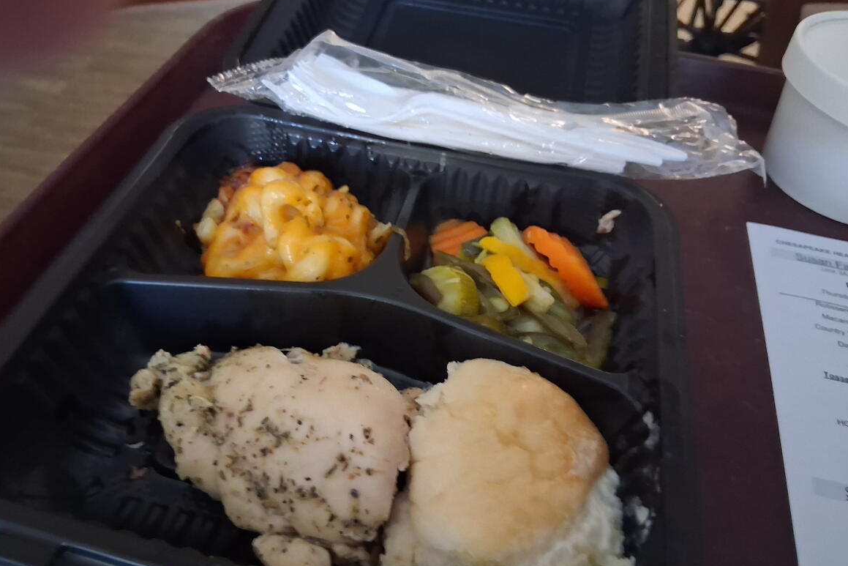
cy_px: 271
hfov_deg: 65.5
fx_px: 660
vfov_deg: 46.4
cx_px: 413
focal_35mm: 28
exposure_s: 1/24
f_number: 1.8
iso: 800
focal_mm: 3.98
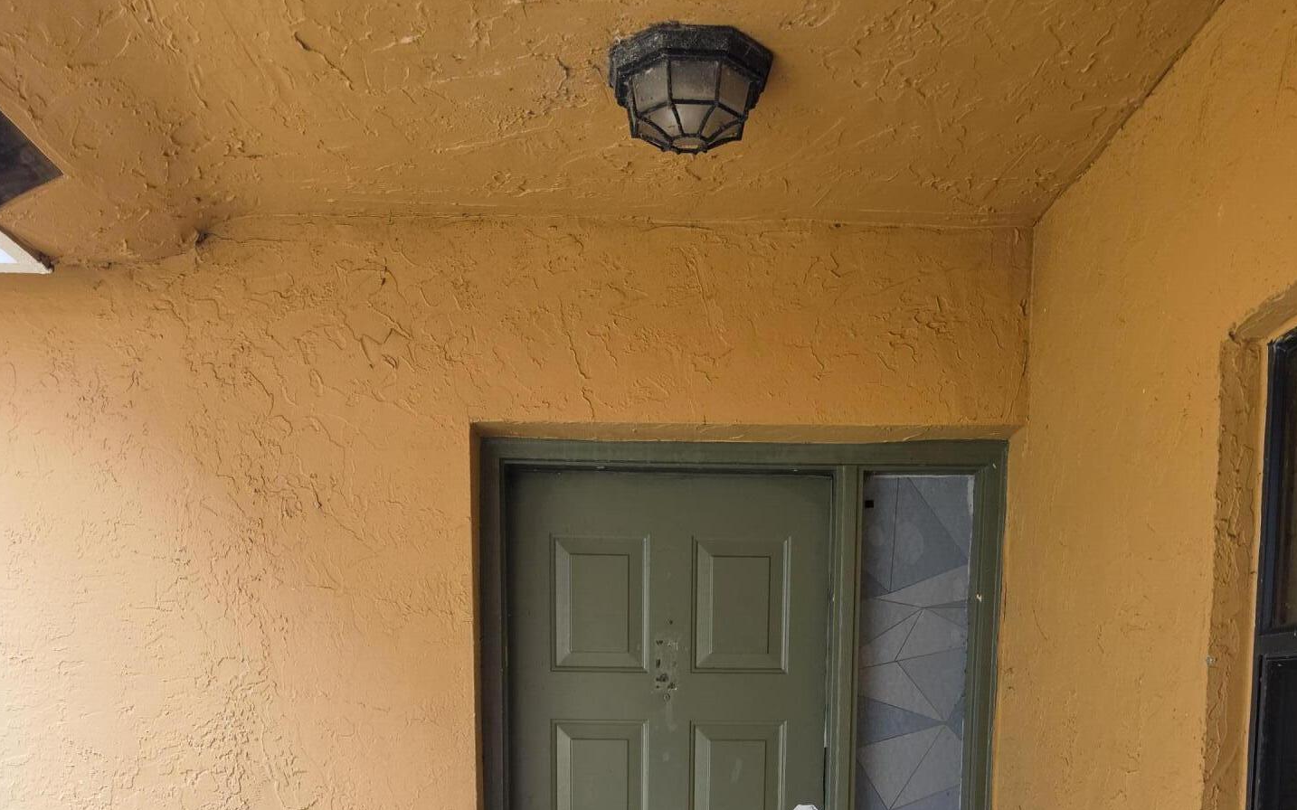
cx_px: 669
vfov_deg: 33.3
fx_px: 1202
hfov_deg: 56.7
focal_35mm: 34
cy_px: 856
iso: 160
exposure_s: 1/120
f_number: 1.4
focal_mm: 6.5
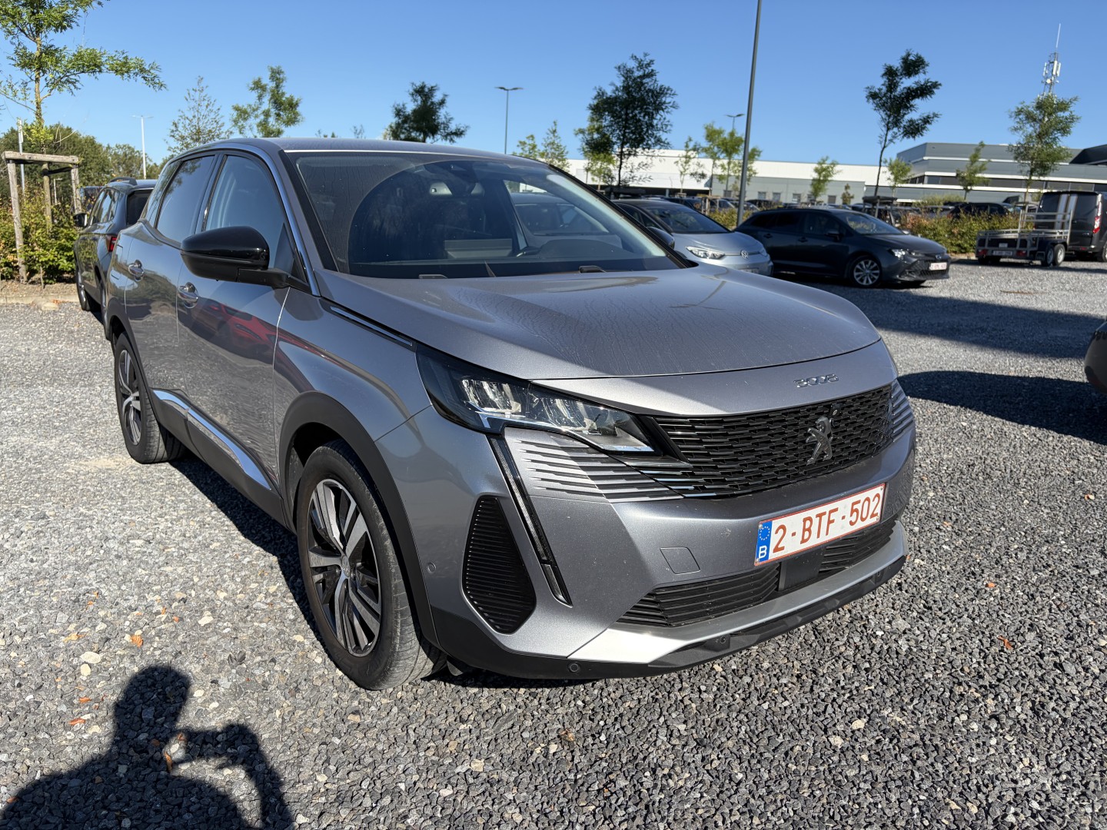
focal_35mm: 26
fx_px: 831
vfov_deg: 53.1
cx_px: 554
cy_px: 415
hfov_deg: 67.3
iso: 50
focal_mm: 5.96
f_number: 1.6
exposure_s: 1/2747
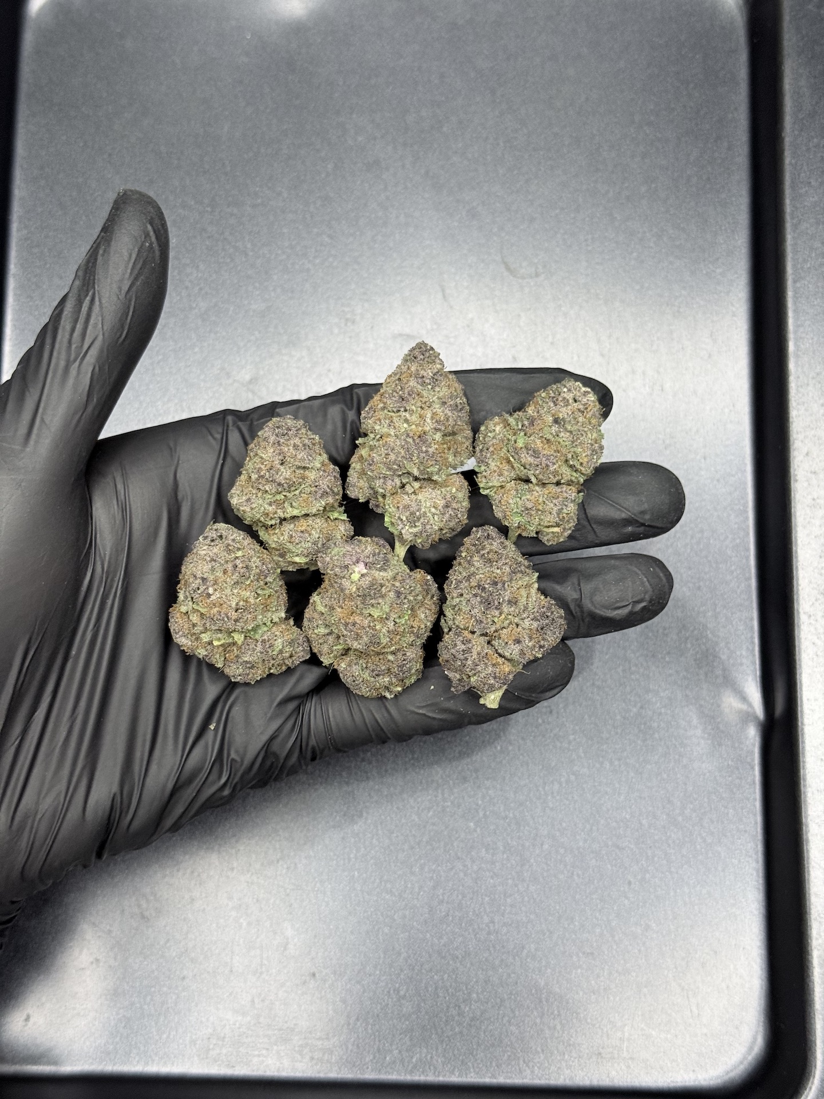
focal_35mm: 48
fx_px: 1523
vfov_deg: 39.7
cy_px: 550
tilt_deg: -78.9
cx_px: 412
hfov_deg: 30.3
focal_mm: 6.76
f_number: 1.78
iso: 125
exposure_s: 1/60
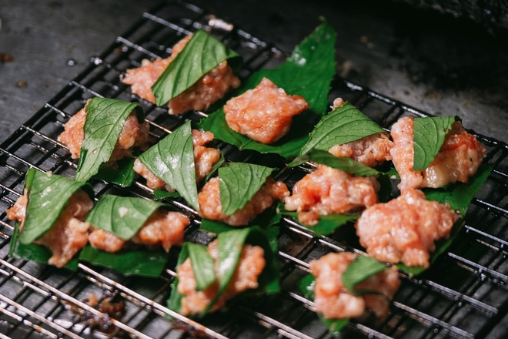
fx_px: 2963
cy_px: 170
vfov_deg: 6.5
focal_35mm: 210
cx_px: 254
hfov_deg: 9.8
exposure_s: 1/250
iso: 500
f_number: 2.8
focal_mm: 140
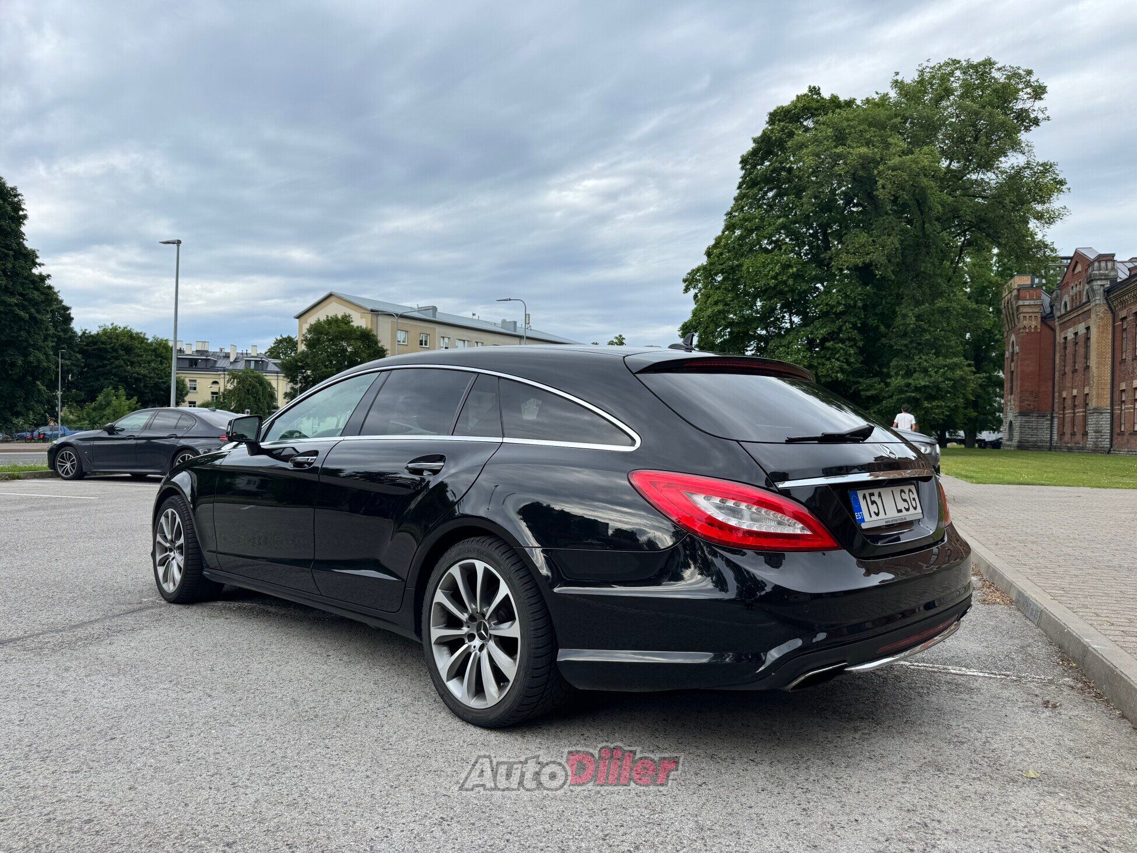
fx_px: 788
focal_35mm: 24
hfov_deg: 71.6
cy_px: 426
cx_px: 568
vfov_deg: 56.8
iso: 80
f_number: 1.78
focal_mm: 6.76
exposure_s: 1/2331
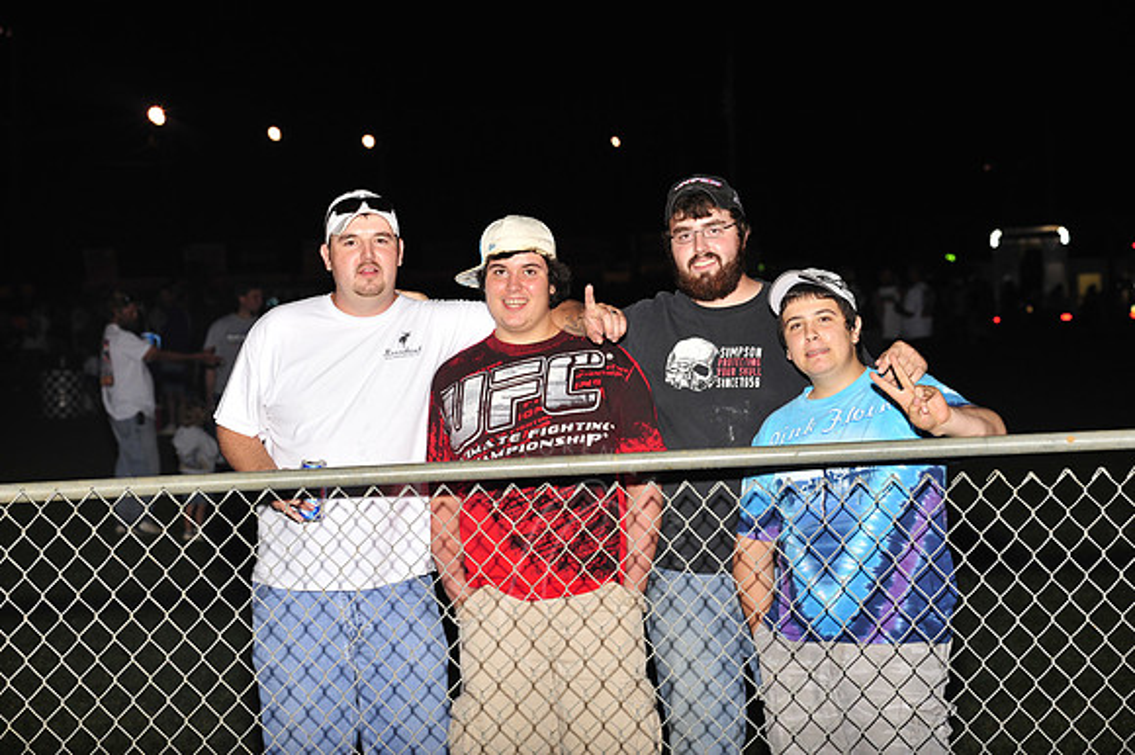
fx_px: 3781
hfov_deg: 17.1
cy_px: 378
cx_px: 568
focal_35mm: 120
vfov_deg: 11.4
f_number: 8
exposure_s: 1/320
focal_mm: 120
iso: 1000
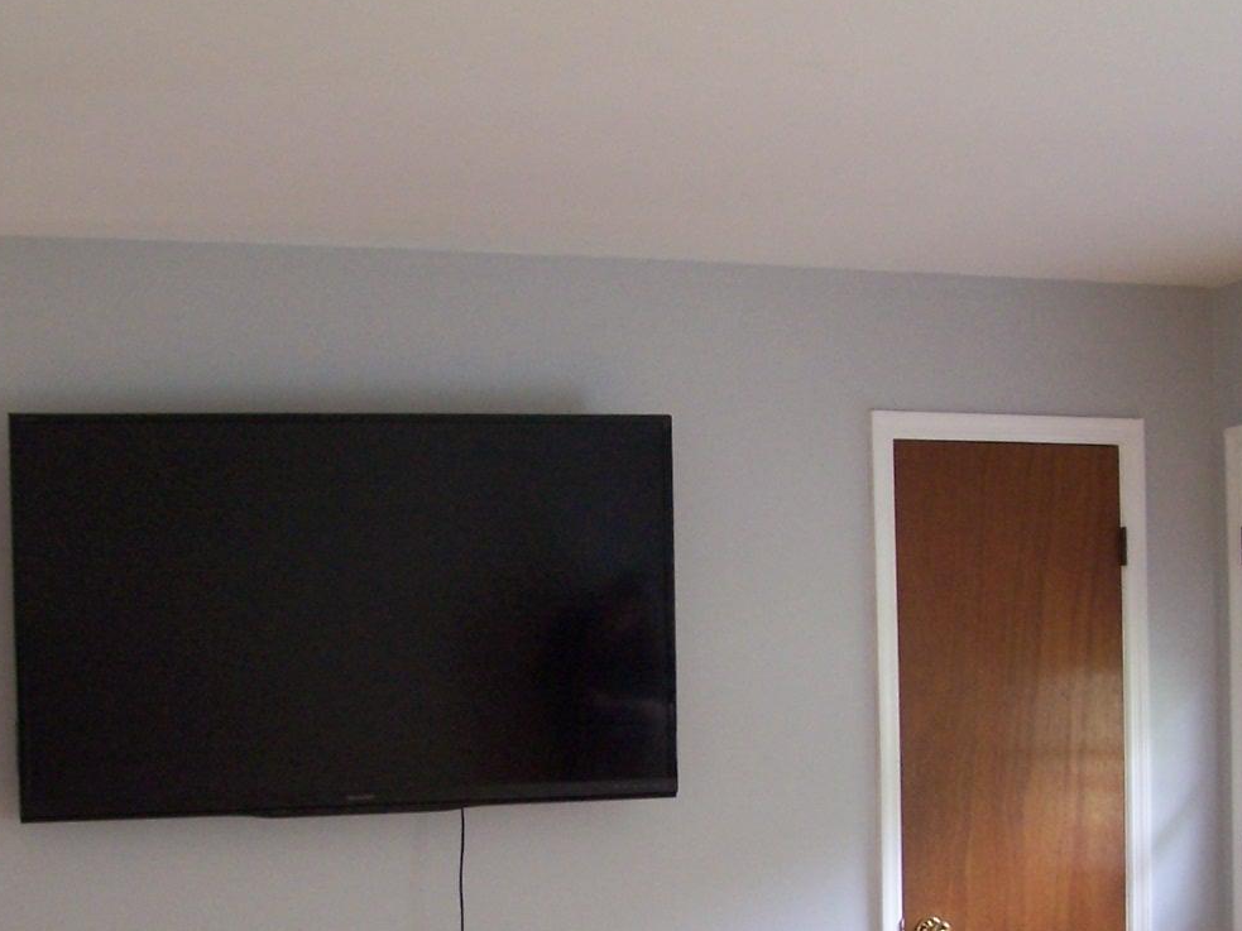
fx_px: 2296
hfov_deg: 30.3
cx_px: 647
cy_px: 768
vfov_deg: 22.6
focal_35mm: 64
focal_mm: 6.3
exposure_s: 1/15
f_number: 2.8
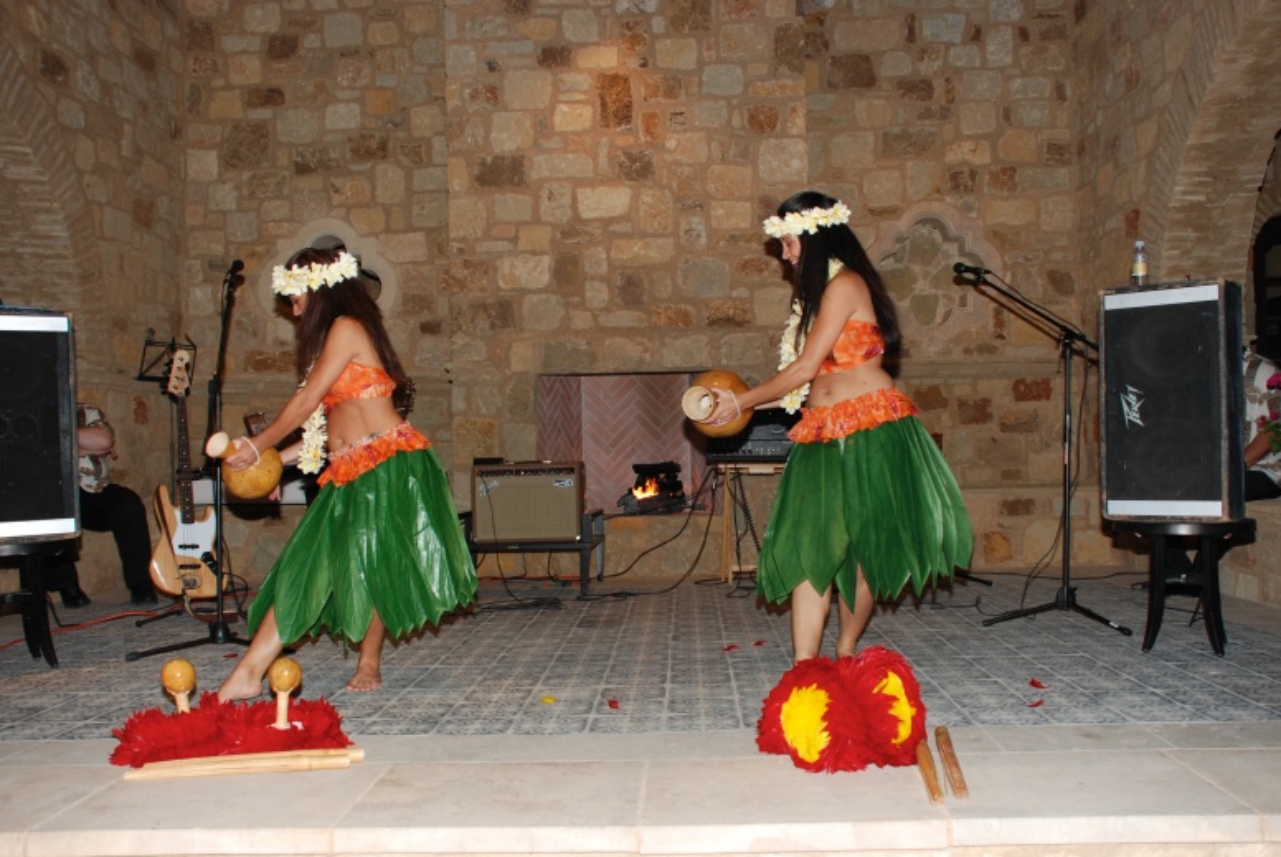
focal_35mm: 34
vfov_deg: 39.0
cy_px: 425
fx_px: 1211
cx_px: 654
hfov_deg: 55.7
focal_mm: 22
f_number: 4
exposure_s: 1/60
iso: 400
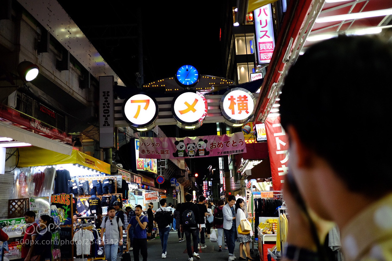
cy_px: 130
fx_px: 381
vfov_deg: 37.9
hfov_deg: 54.4
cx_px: 196
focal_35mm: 35
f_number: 2
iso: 1600
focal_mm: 23
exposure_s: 1/500
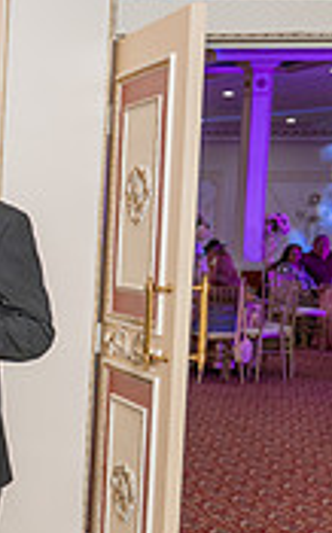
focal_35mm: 100
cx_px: -497
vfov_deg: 20.7
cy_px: 381
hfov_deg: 10.8
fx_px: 1451
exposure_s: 1/200
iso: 320
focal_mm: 26
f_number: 2.8
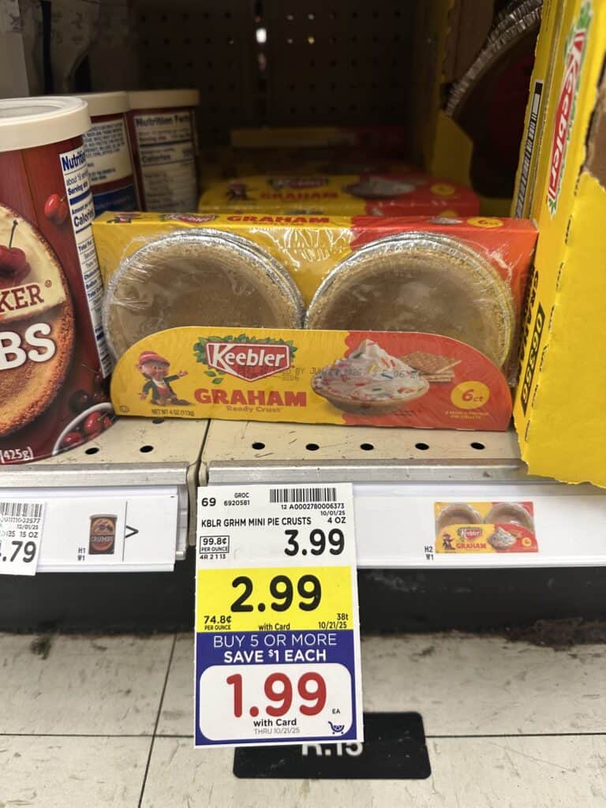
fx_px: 560
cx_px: 303
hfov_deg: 56.8
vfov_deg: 71.6
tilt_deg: -29.2
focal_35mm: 24
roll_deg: +2.0
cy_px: 404
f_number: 1.78
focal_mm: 6.86
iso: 160
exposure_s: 1/63
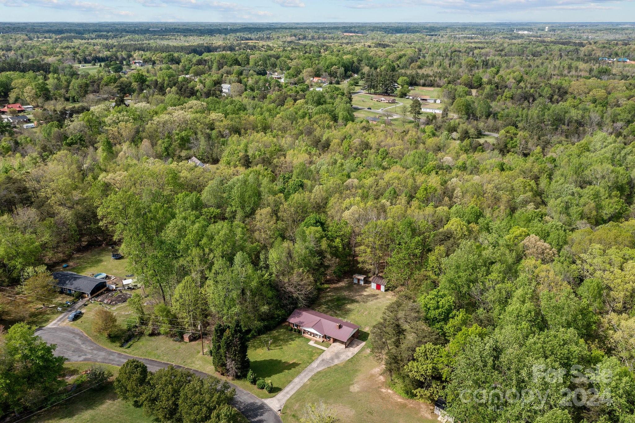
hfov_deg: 65.5
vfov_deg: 46.4
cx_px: 318
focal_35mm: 28
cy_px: 212
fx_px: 494
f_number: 5.6
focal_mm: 10.26
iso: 100
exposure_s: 1/400
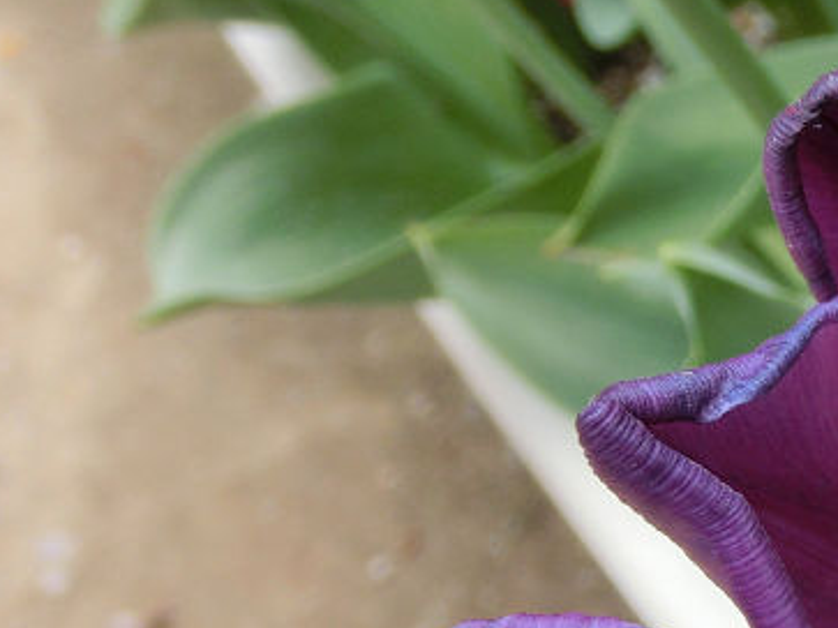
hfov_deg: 21.9
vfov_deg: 18.4
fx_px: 1912
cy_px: 561
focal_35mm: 79
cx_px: 1136
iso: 80
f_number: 3
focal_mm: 5
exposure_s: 1/125
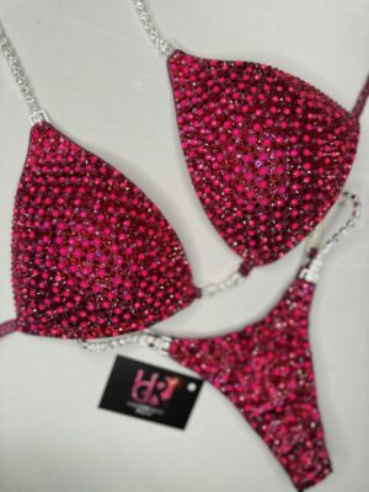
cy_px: 246
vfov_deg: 71.6
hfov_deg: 56.8
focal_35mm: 24
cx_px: 184
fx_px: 341
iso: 64
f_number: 1.78
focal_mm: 6.76
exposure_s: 1/156
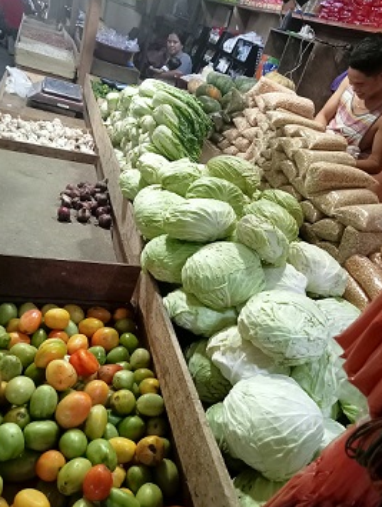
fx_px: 470
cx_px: 200
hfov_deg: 44.2
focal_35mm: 32
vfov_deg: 56.8
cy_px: 260
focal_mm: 3.46
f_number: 2.2
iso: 683
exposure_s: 1/30
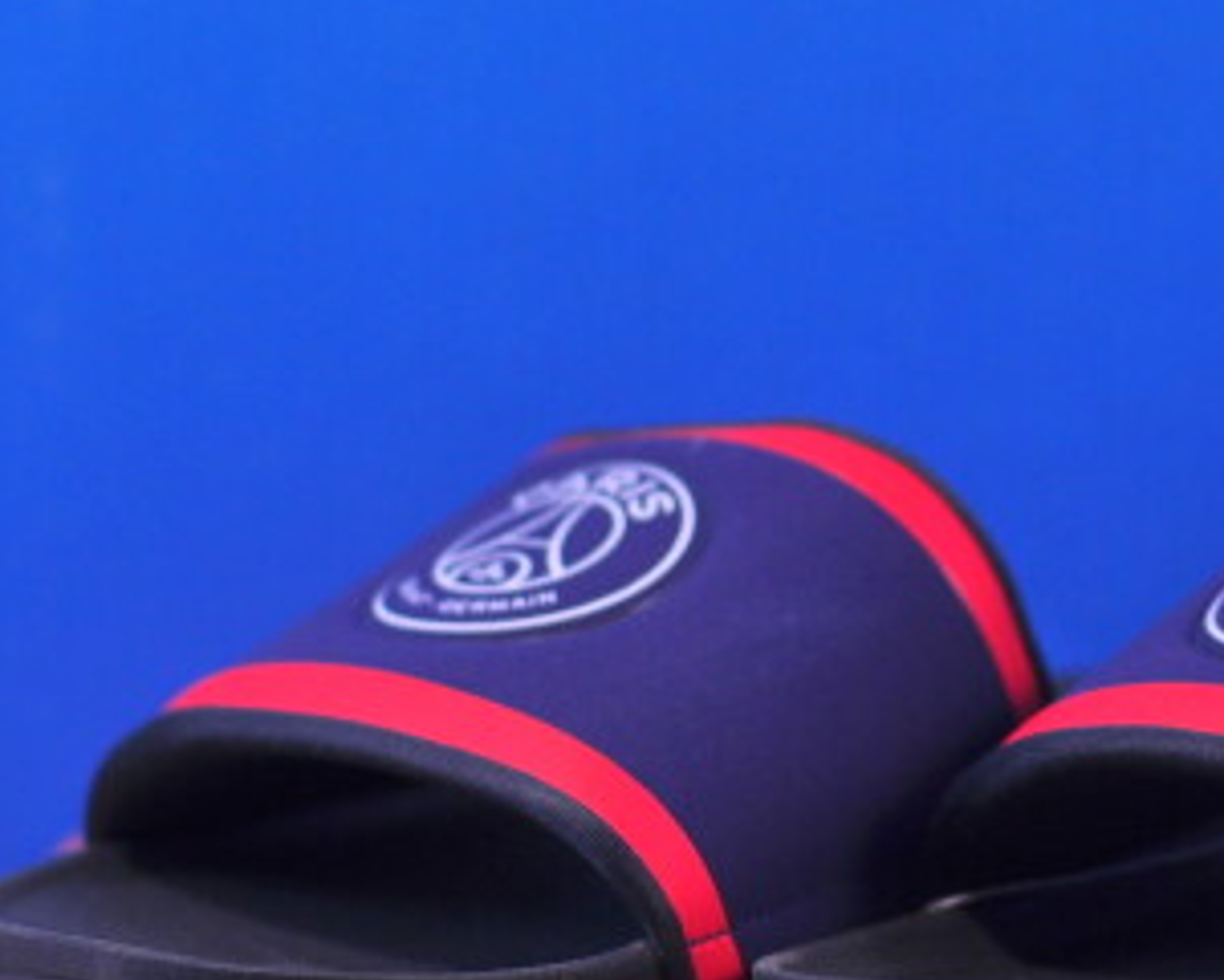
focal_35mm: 187
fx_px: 6776
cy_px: 279
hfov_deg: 10.3
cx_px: 1098
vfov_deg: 8.3
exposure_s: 1/320
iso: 250
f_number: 2.5
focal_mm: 50
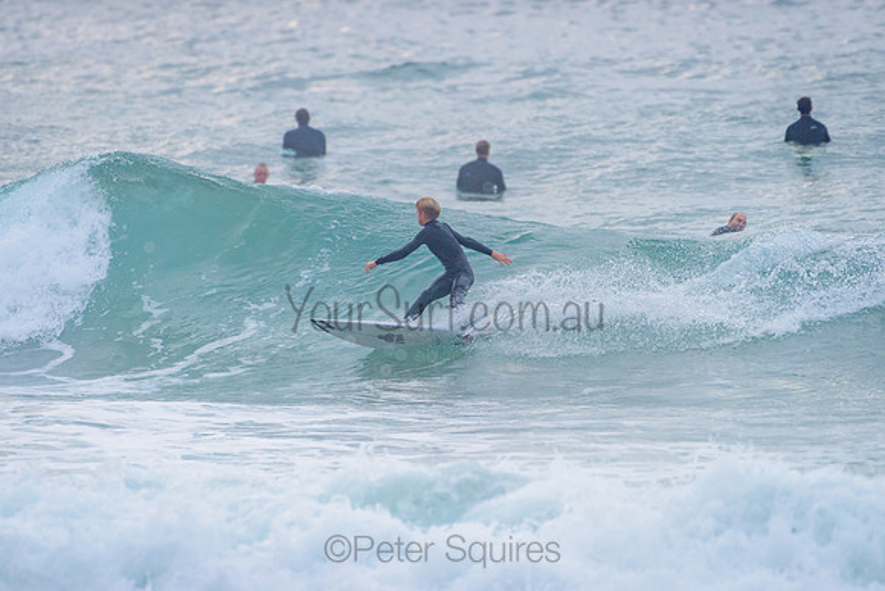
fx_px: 15076
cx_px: 429
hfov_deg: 3.4
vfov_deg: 2.2
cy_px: 290
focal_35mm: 613
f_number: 5.6
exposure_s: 1/1600
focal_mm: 500
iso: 720
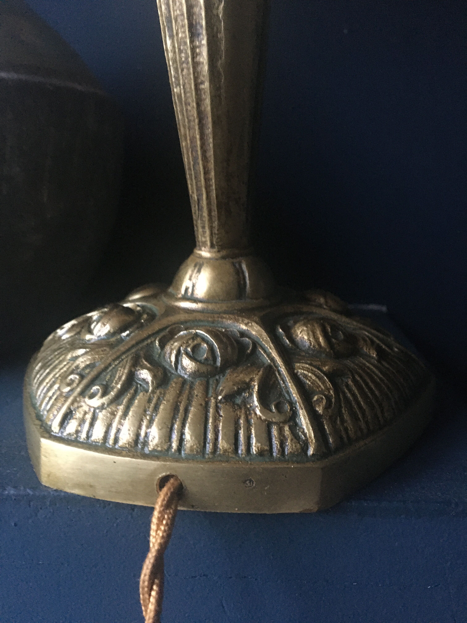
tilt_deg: -13.0
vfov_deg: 61.7
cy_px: 312
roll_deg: +0.2
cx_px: 234
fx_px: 522
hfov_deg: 48.2
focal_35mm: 29
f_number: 2.2
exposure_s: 1/17
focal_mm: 4.15
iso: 500
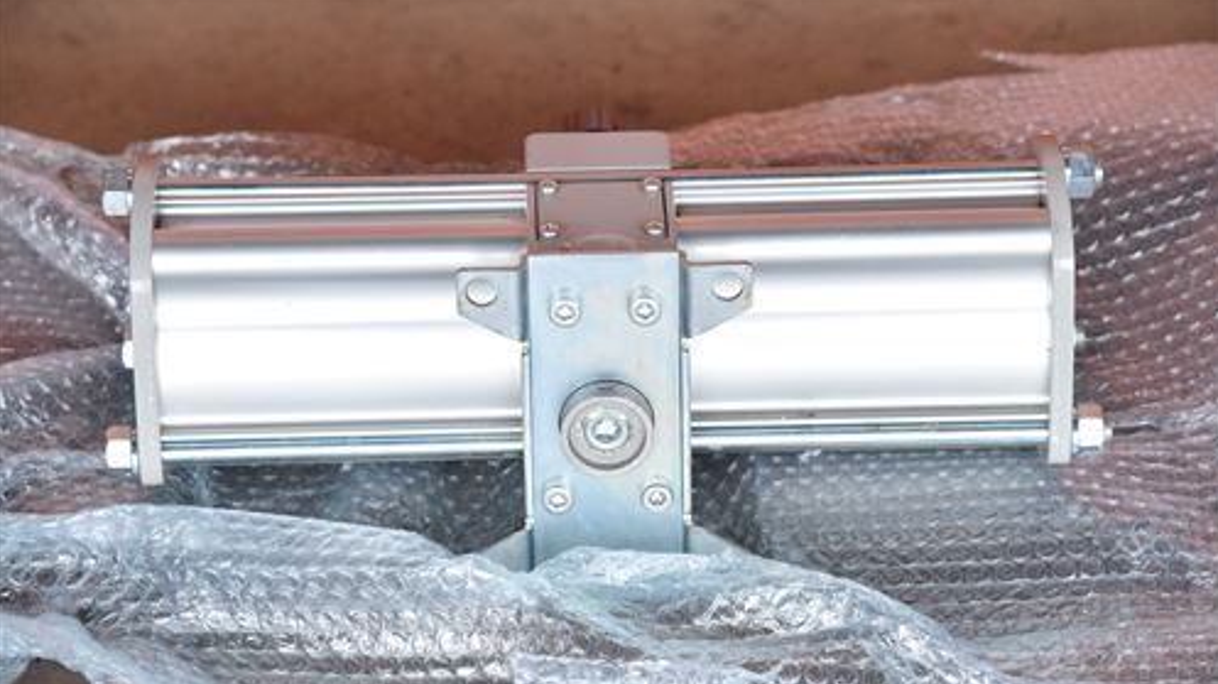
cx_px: 610
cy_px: 395
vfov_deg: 9.0
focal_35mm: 135
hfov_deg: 16.0
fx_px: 4343
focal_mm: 85
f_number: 6.3
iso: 1250
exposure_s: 1/160
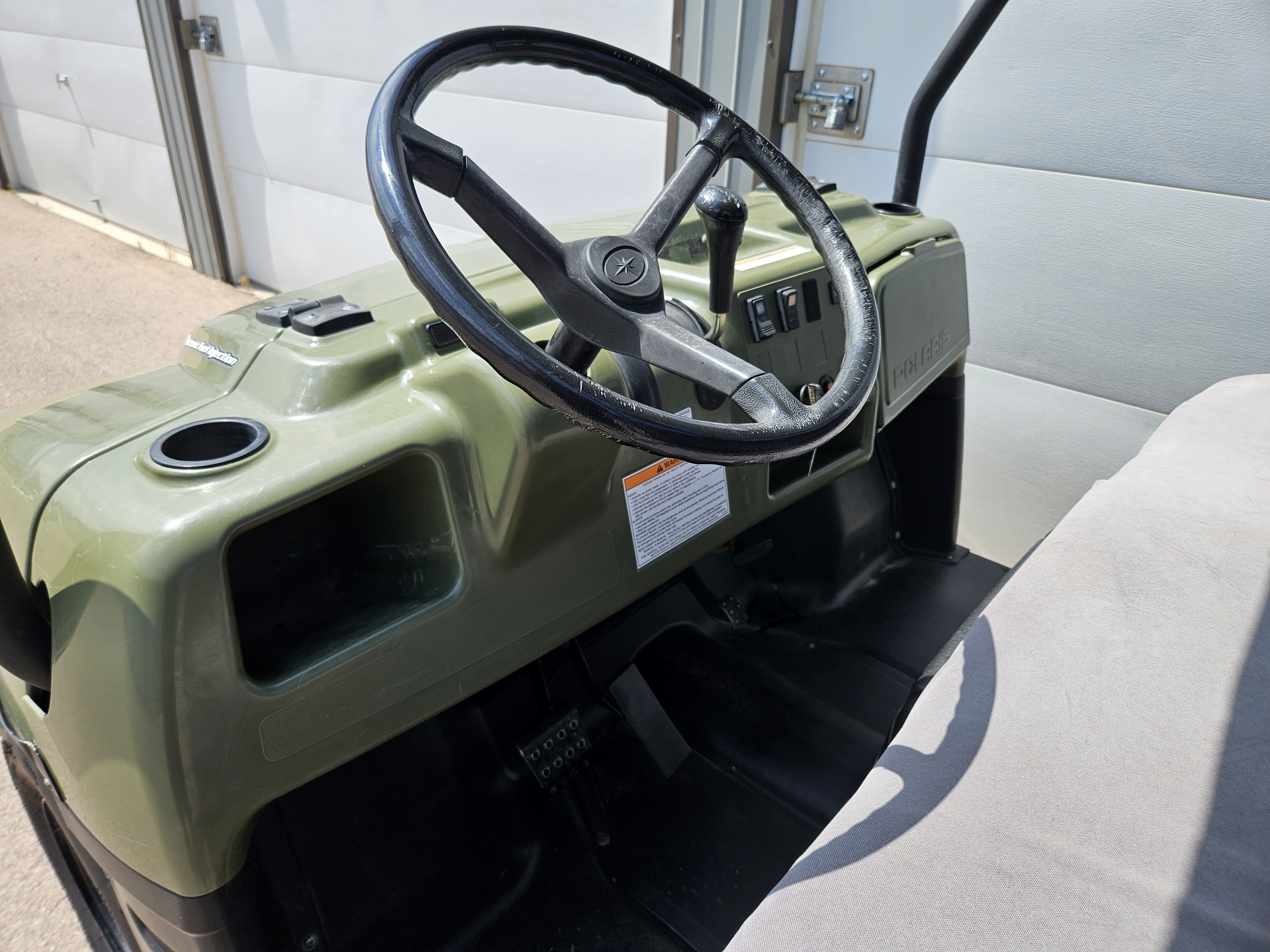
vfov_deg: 58.9
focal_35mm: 23
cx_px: 635
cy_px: 476
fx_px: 844
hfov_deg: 73.9
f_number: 1.8
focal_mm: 5.4
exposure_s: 1/1036
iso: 25
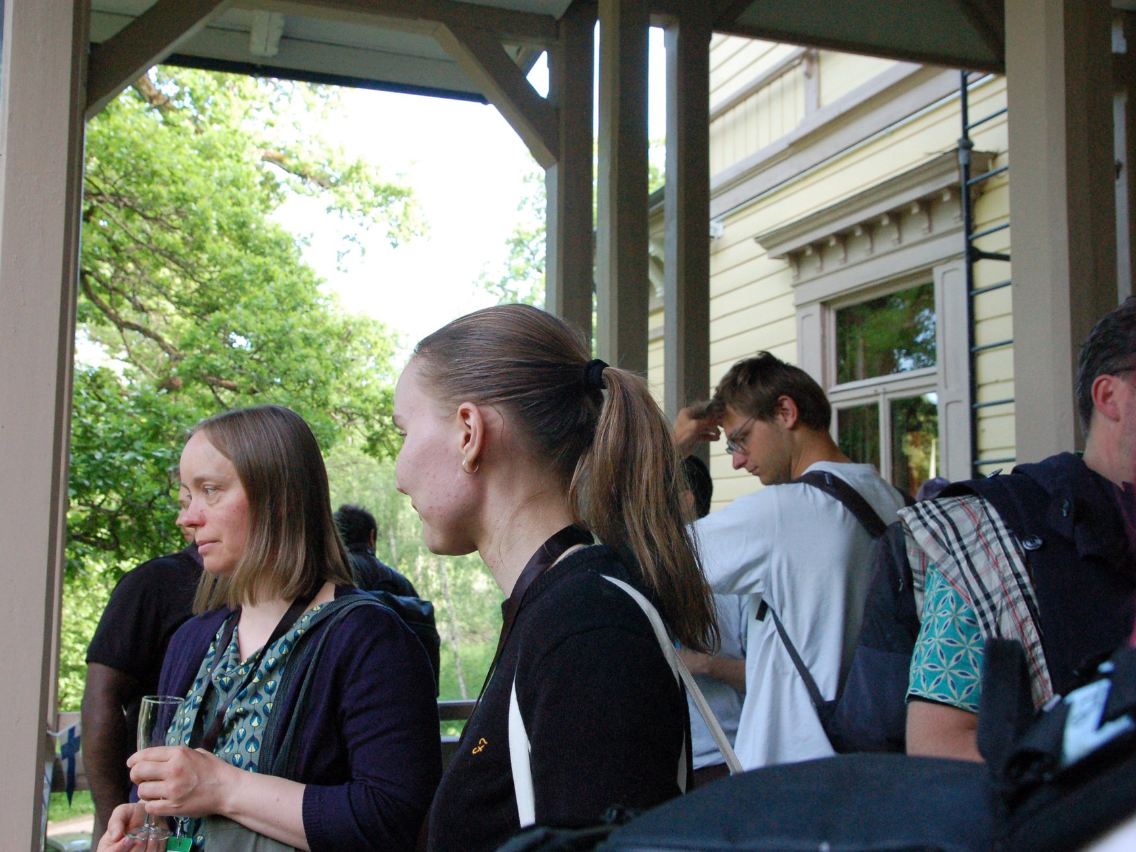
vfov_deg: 36.0
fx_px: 1313
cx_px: 559
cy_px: 423
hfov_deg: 46.8
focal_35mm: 40
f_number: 8
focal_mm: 24
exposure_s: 1/125
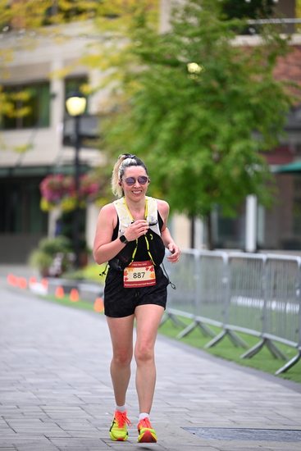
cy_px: 226
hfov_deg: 7.9
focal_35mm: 175
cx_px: 150
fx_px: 2193
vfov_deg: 11.7
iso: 640
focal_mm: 175
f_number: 2.8
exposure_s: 1/1250
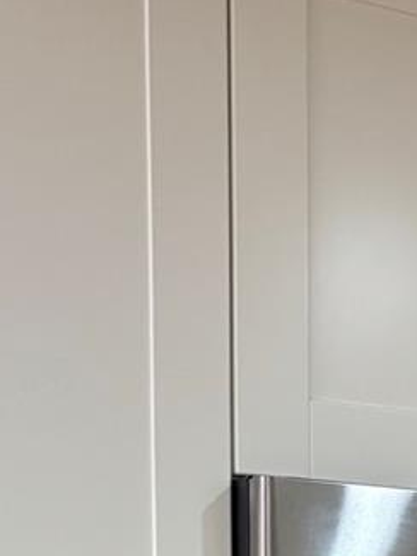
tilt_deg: -5.9
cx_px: 455
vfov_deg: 17.6
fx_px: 1541
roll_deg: -0.3
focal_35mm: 96
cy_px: 912
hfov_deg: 15.0
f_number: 1.6
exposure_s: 1/60
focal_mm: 5.96
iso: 250
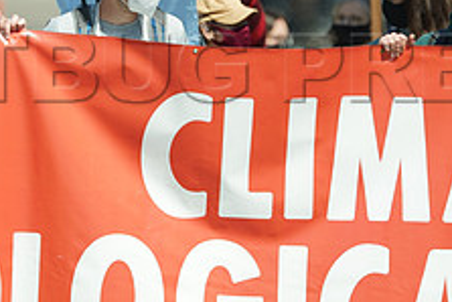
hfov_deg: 0.9
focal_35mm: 2185
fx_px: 27451
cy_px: 48
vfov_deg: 0.6
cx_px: 138
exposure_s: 1/320
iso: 100
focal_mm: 840
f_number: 6.3
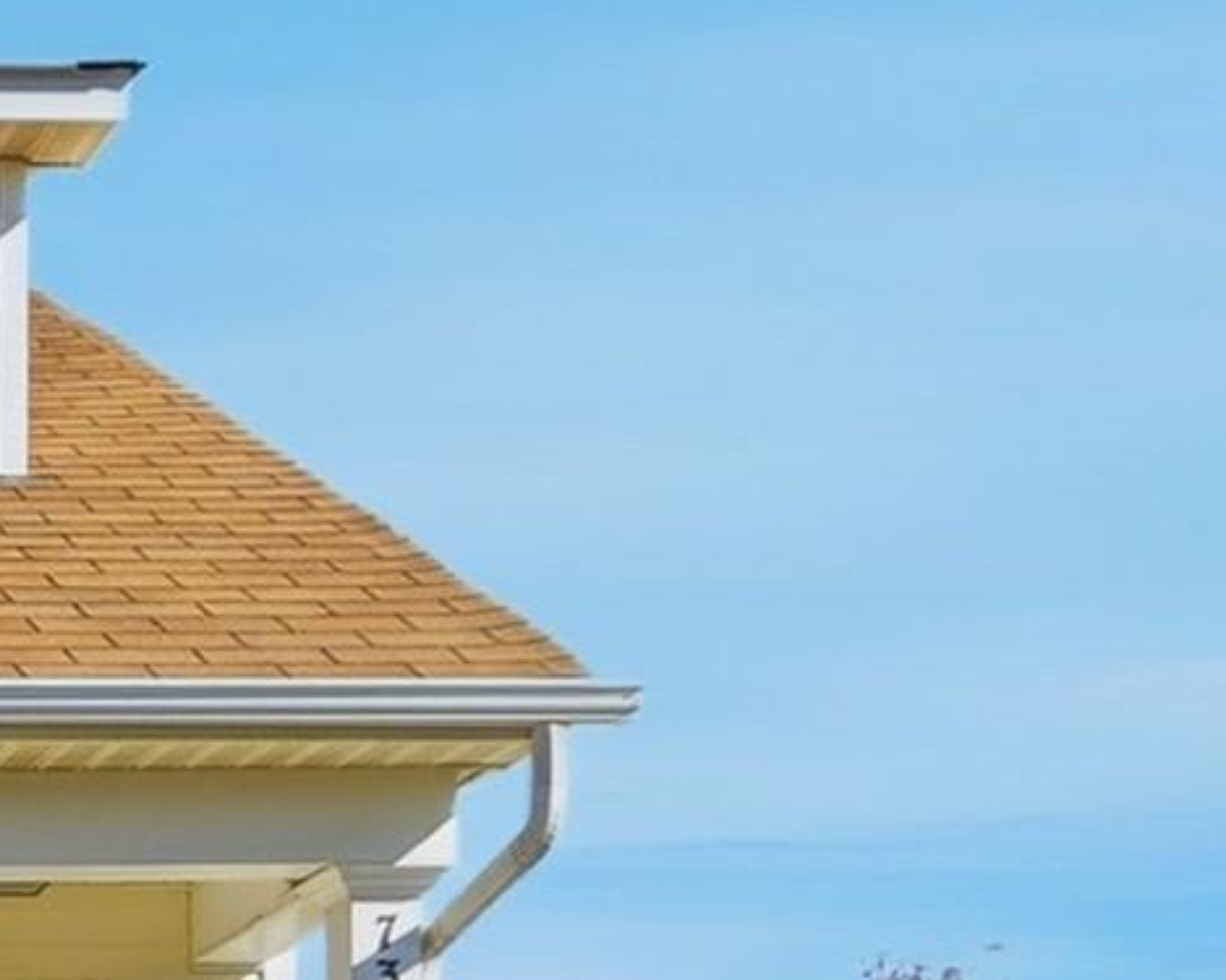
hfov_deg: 20.5
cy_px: 1004
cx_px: -842
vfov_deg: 20.5
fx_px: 2612
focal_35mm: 72
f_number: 11
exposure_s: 1/4000
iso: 100
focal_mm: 12
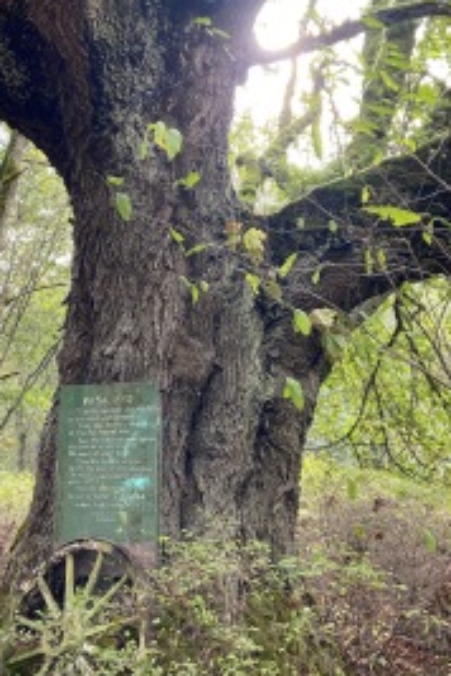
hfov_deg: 35.9
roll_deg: +2.9
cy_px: 263
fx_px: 695
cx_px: 200
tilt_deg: +13.4
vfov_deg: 51.5
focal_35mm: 37
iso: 64
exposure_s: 1/121
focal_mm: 4.25
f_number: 1.8
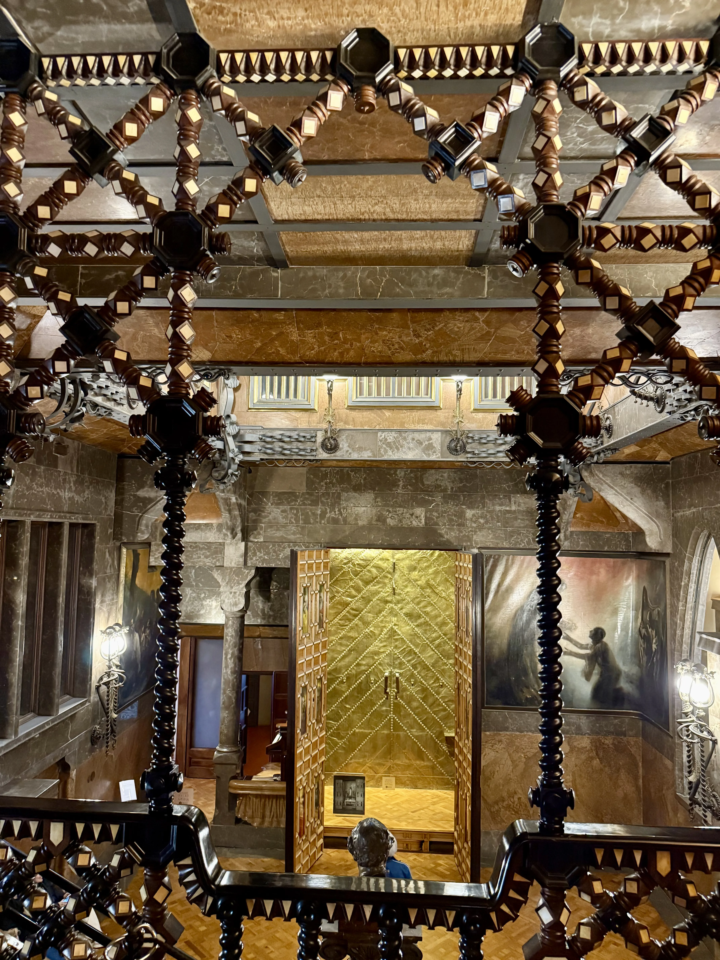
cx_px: 360
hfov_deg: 56.8
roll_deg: -1.5
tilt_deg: +5.1
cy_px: 480
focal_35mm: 24
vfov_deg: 71.6
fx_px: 666
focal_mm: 6.76
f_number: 1.78
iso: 1000
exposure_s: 1/33
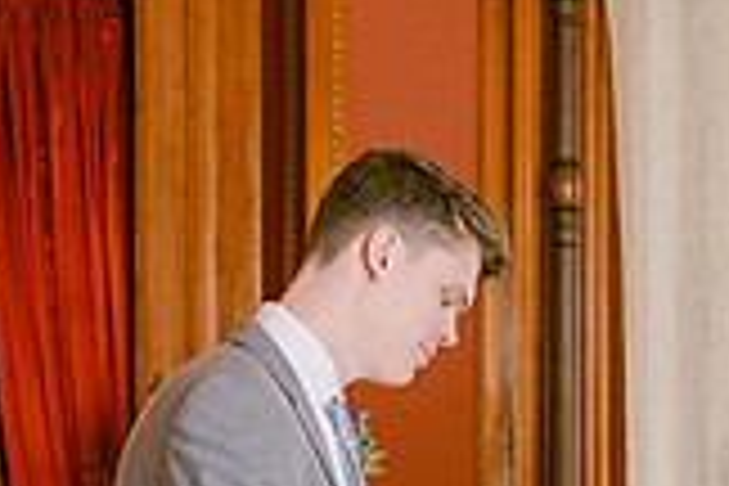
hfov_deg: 16.4
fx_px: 2531
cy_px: 526
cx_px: 342
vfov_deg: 10.8
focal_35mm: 125
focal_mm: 35
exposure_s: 1/400
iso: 400
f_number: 1.4
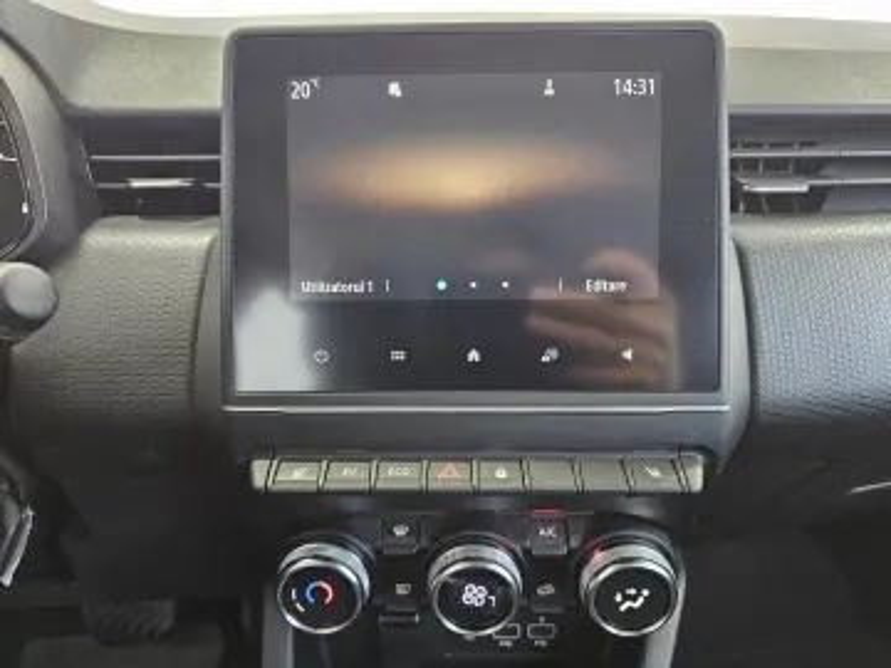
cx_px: 446
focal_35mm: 23
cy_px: 334
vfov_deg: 58.9
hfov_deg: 73.9
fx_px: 592
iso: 640
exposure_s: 1/100
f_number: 1.7
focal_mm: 6.3
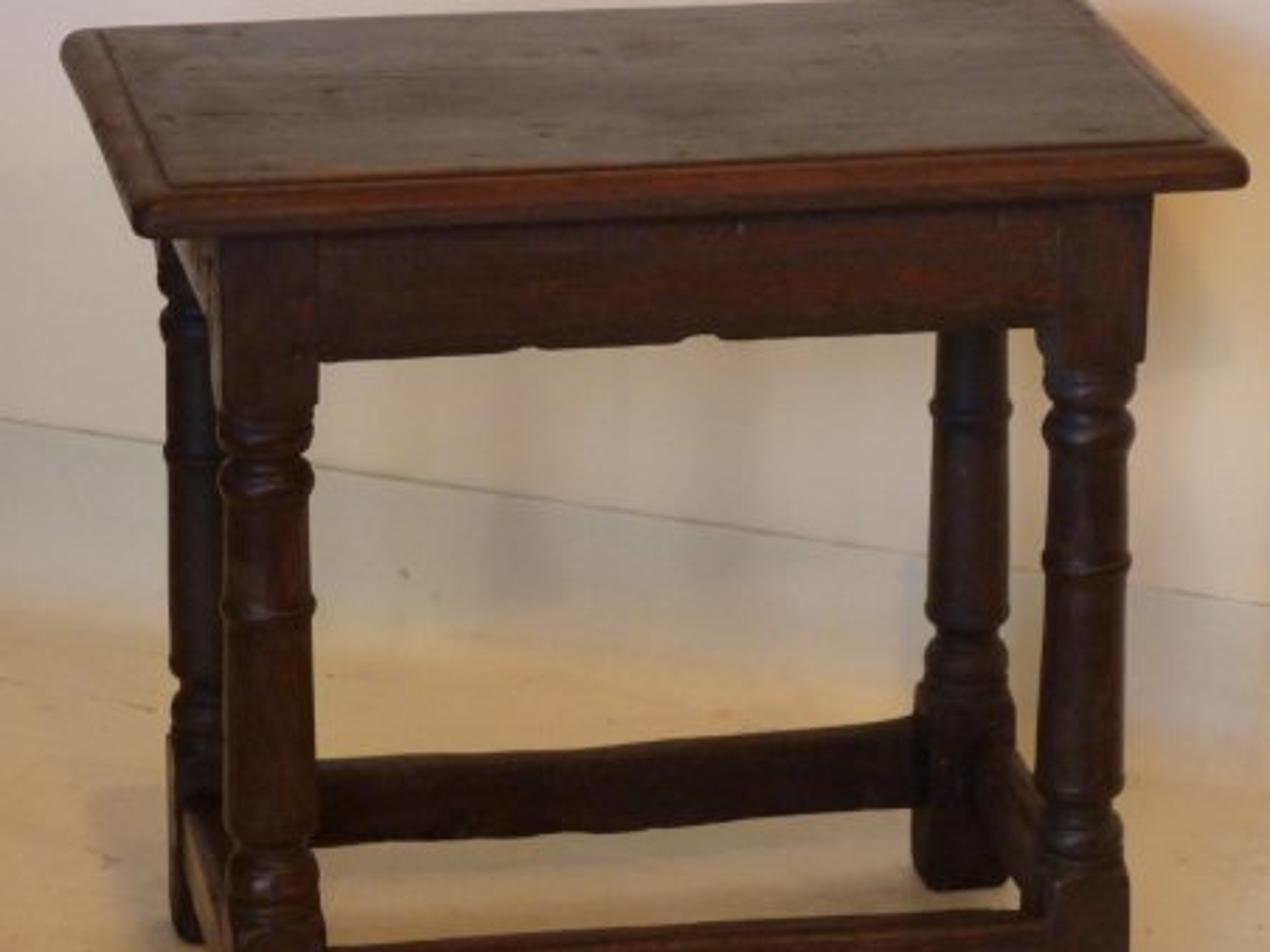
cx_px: 618
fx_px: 6237
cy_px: 564
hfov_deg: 11.6
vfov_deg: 8.7
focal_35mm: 170
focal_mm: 21
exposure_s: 1/30
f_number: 4.4
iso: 400
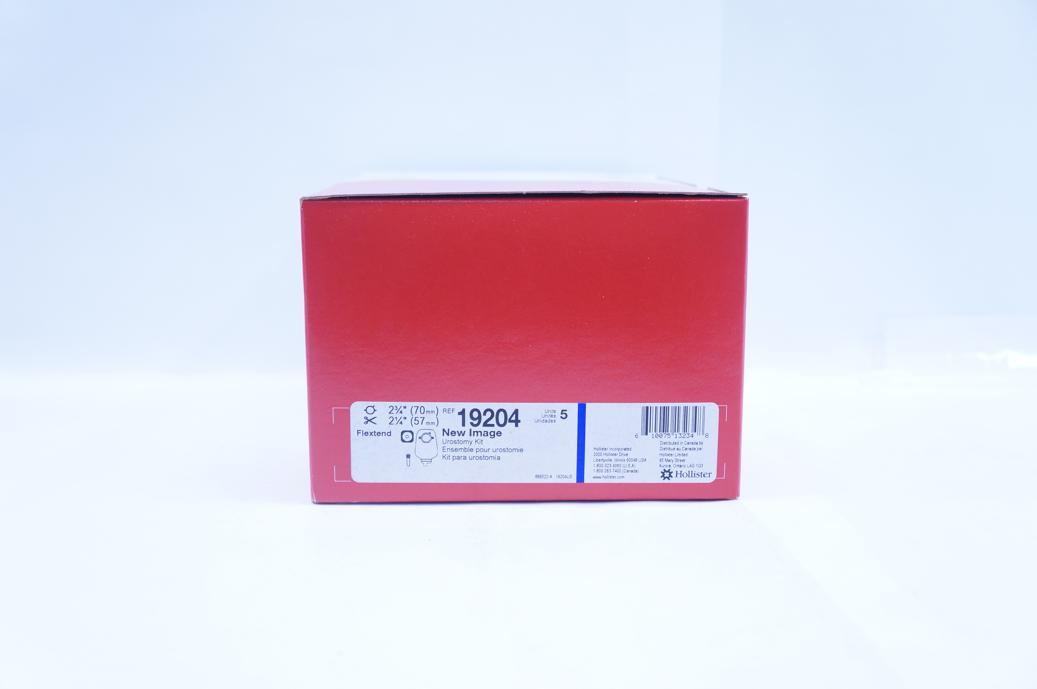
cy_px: 344
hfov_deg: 48.0
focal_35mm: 40
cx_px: 518
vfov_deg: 32.9
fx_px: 1165
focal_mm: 27
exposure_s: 1/200
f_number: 4
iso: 800
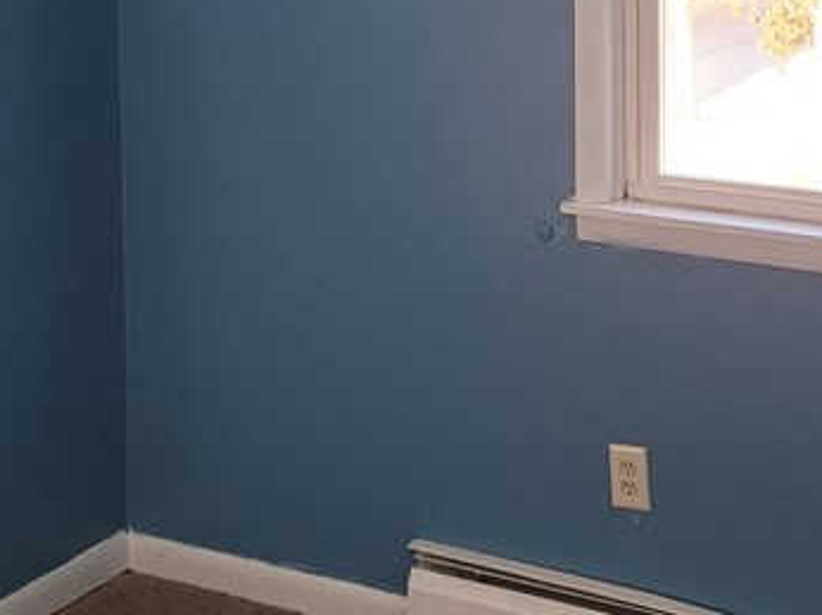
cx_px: 430
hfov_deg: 25.4
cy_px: -126
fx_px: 1827
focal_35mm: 77
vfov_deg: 18.1
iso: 200
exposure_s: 1/120
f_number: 1.8
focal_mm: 5.4
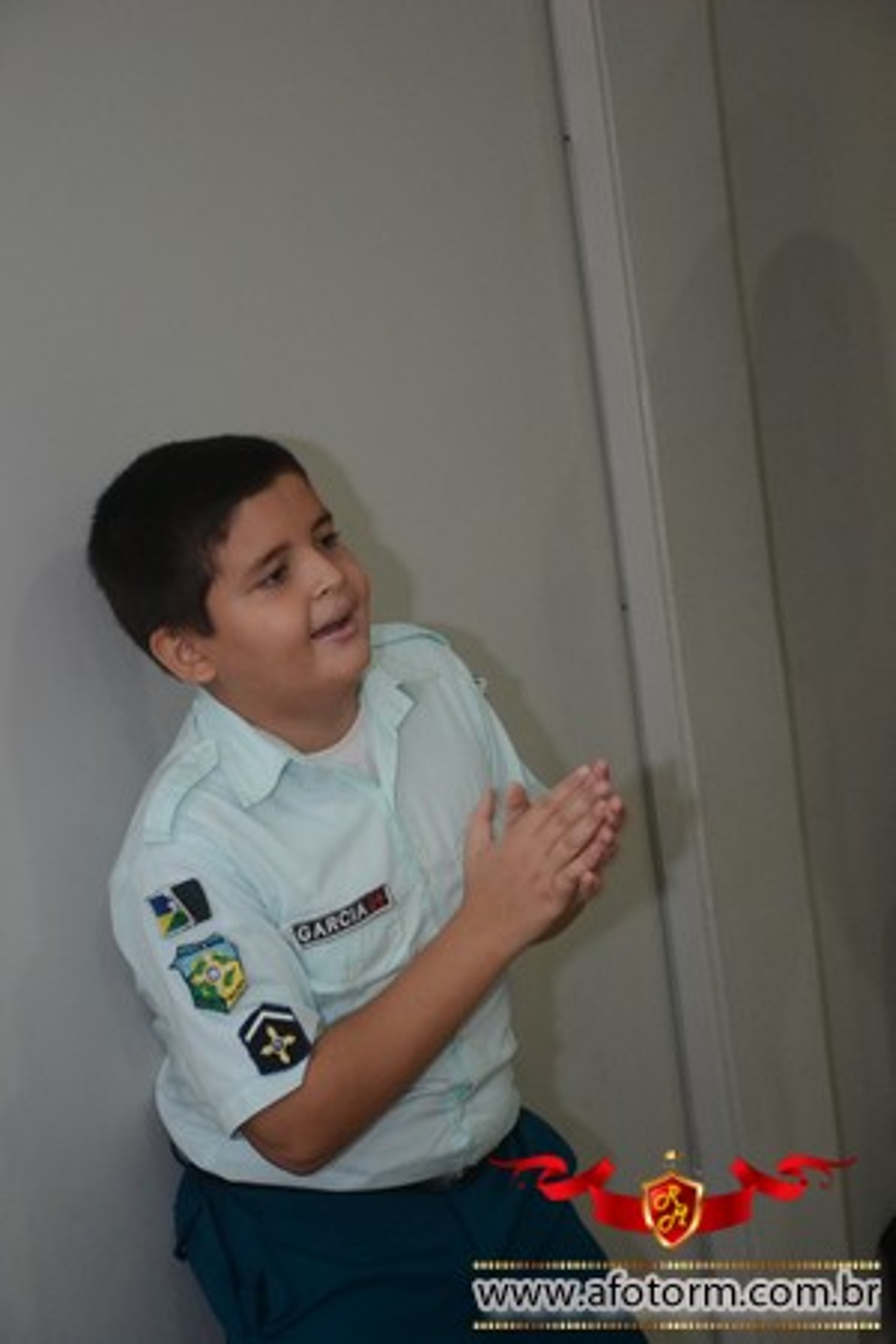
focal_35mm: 93
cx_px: 448
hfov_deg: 14.7
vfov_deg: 21.9
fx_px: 3472
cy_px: 672
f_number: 5
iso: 1600
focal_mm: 62
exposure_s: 1/125
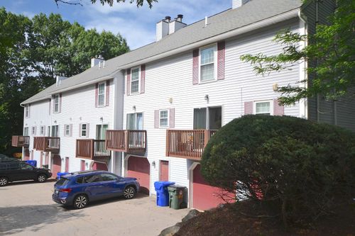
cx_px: 178
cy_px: 118
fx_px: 296
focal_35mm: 30
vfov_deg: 43.6
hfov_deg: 61.9
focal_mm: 20
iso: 400
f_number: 5.6
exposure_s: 1/1600
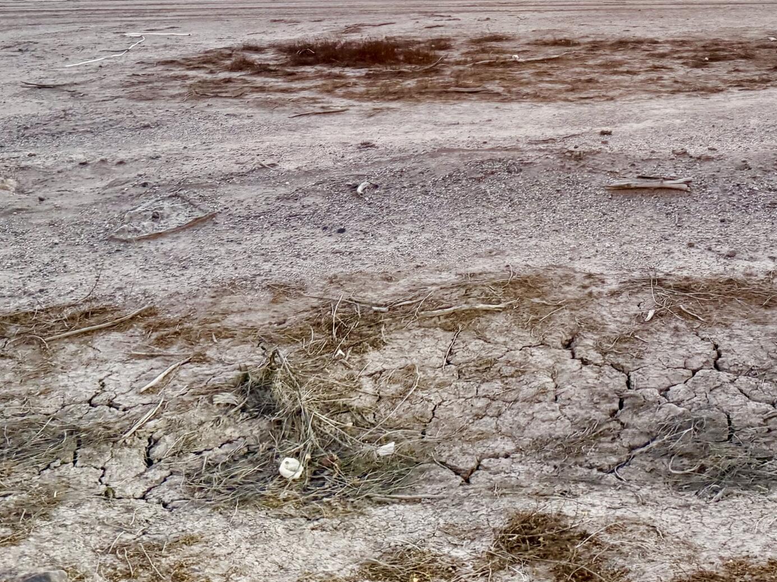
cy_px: 3
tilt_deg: -6.5
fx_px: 1167
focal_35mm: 52
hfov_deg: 35.8
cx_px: 599
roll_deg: -0.9
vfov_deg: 26.5
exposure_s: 1/167
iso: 200
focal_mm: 6.76
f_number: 1.78
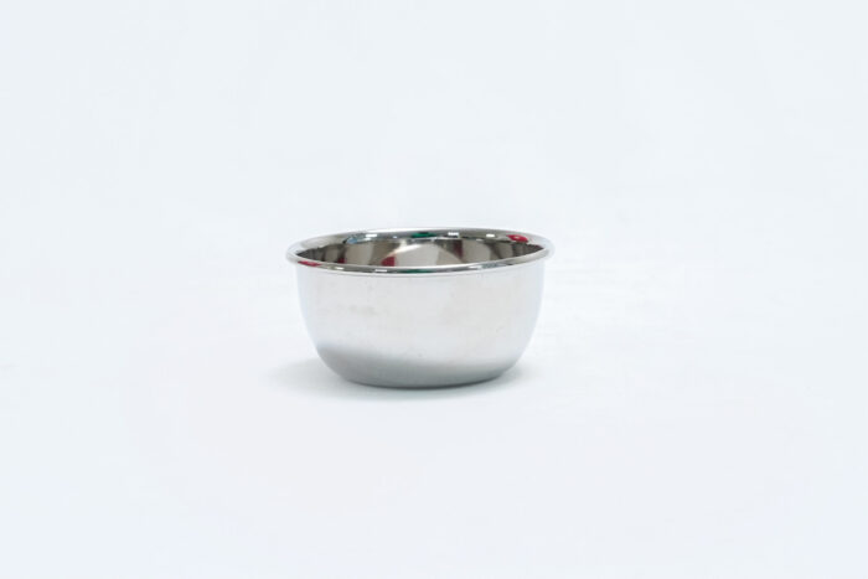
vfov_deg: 13.0
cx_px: 434
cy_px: 290
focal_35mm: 105
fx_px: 2532
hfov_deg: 19.5
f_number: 10
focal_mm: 70
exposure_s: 1/125
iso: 3200
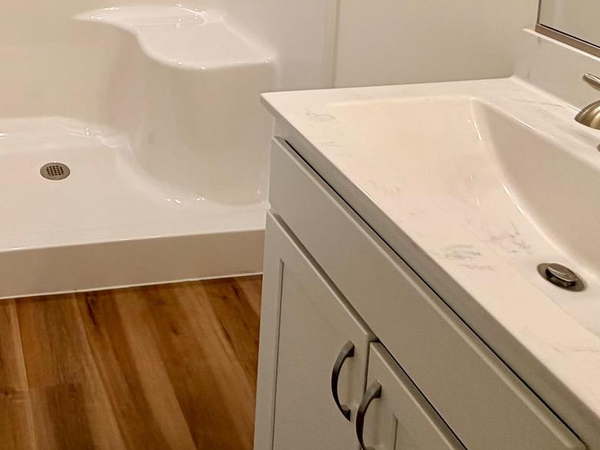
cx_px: 23
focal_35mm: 37
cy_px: -125
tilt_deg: -7.9
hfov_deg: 44.0
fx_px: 641
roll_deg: +0.6
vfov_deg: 30.8
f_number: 2.2
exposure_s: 1/120
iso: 80
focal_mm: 2.22
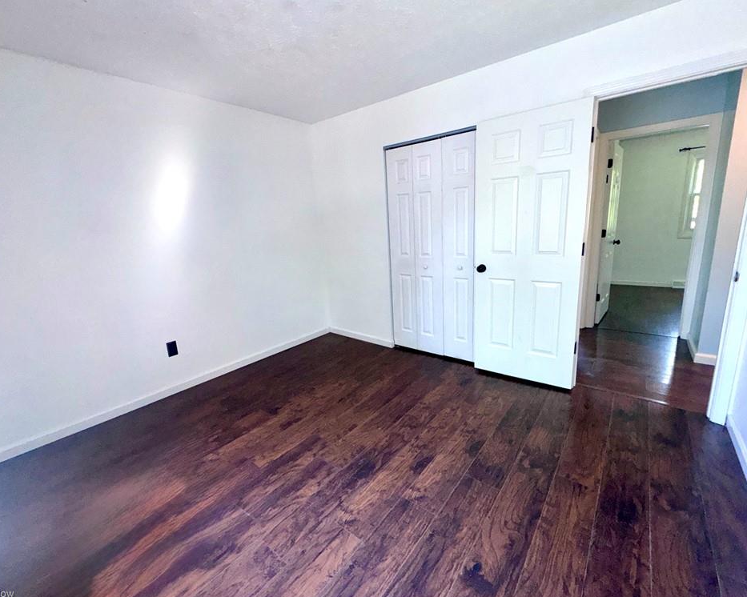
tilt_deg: -12.4
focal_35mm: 15
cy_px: 294
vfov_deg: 84.0
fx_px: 332
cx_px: 376
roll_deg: +3.5
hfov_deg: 96.8
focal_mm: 2.22
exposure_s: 1/120
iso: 125
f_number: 2.2
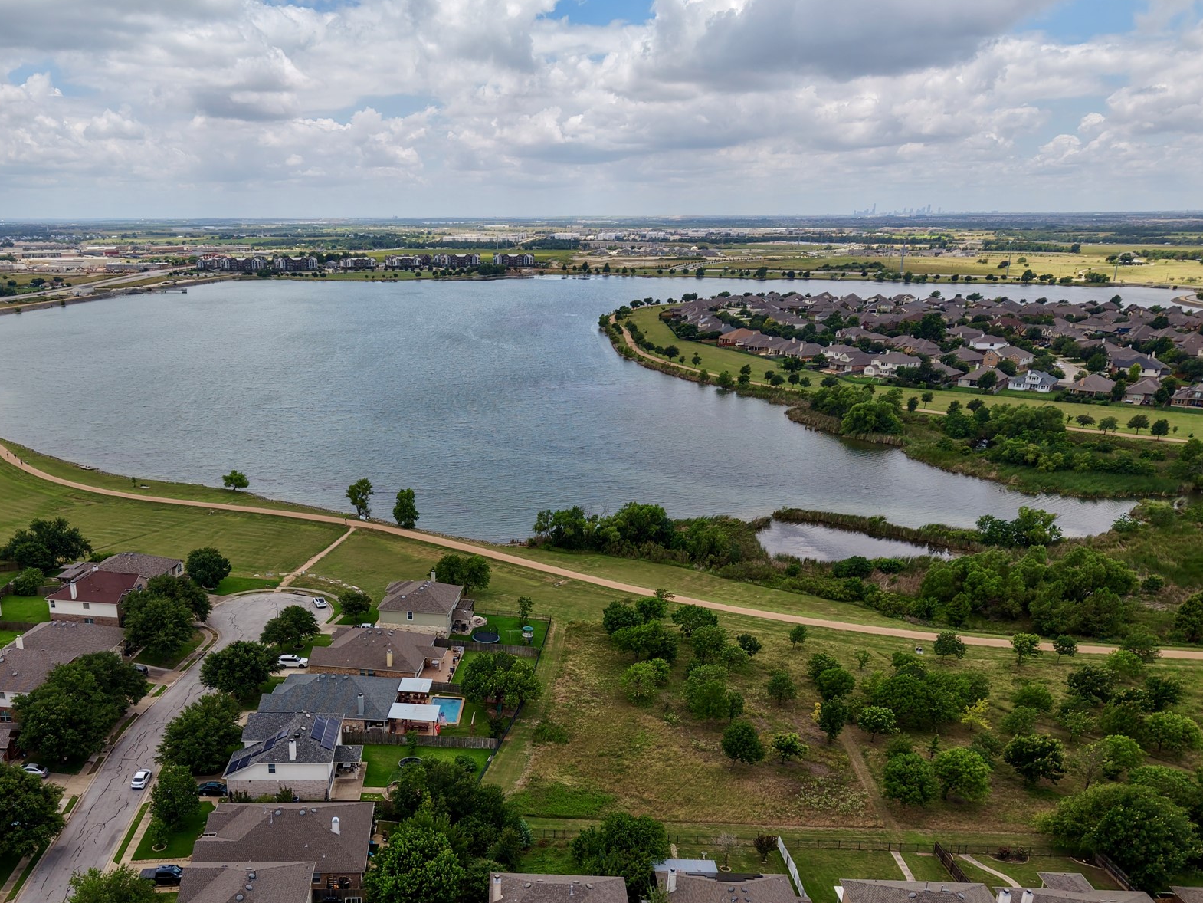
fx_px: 1043
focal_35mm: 30
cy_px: 583
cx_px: 447
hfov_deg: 59.1
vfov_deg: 46.3
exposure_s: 1/250
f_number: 1.8
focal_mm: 8.67
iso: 200
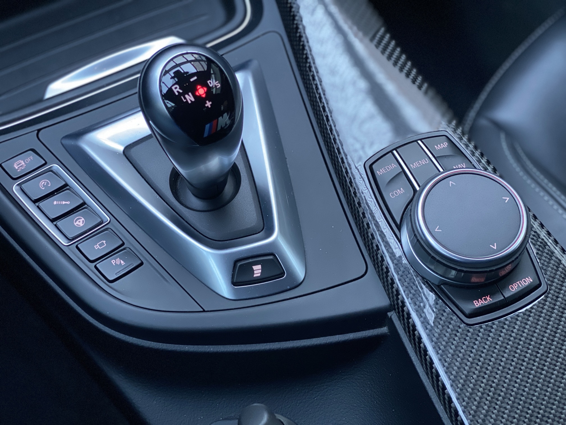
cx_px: 283
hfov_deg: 36.8
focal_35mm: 52
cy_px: 212
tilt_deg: -59.2
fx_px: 850
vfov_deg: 28.0
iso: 320
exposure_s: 1/35
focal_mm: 6
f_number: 2
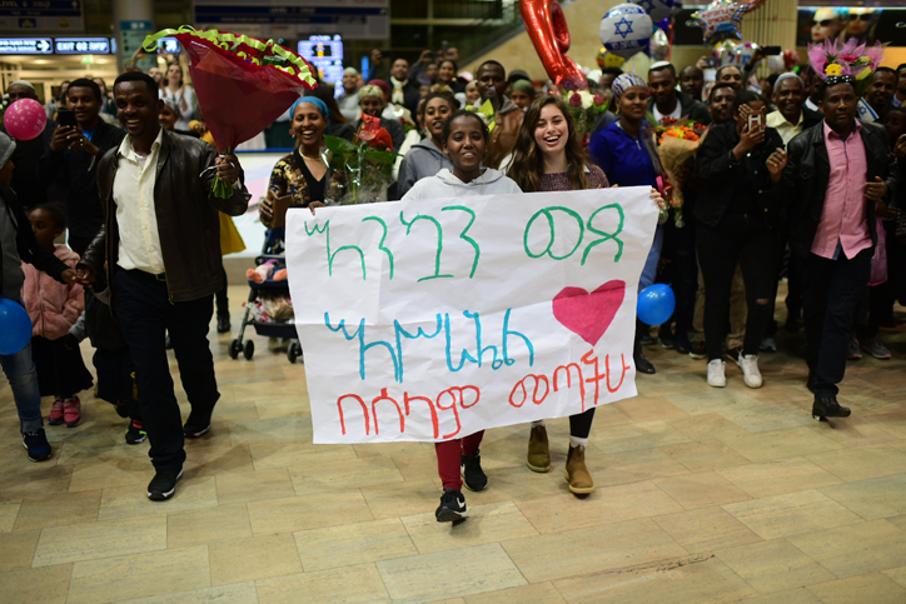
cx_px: 453
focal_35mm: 35
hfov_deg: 54.4
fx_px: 881
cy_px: 302
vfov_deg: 37.9
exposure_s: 1/250
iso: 1250
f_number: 1.8
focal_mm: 35
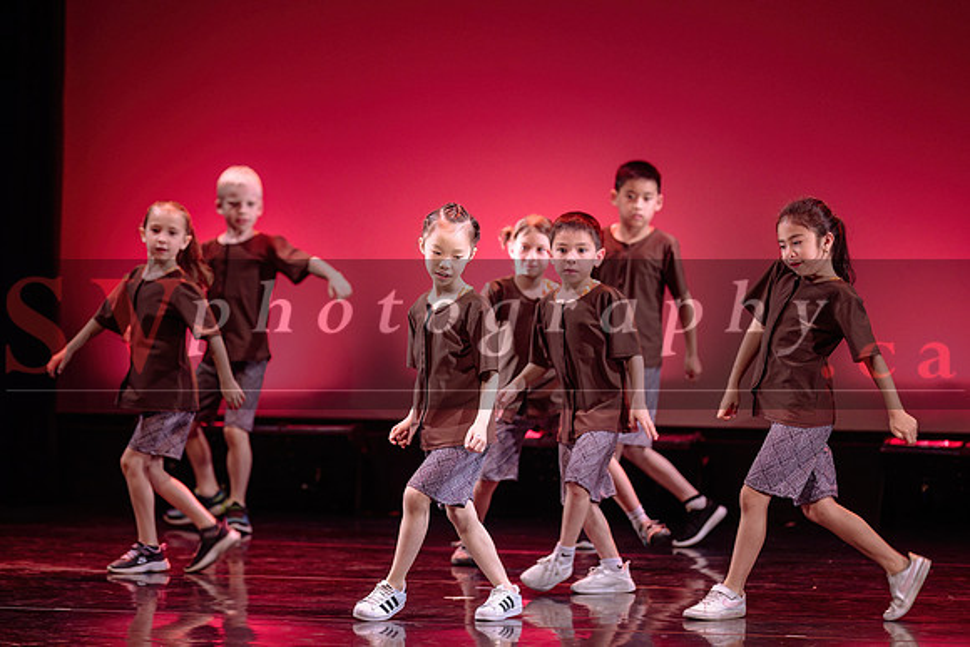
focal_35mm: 180
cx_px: 433
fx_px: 4850
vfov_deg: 7.6
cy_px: 299
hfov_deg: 11.4
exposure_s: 1/200
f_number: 2.8
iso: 1600
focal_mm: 160
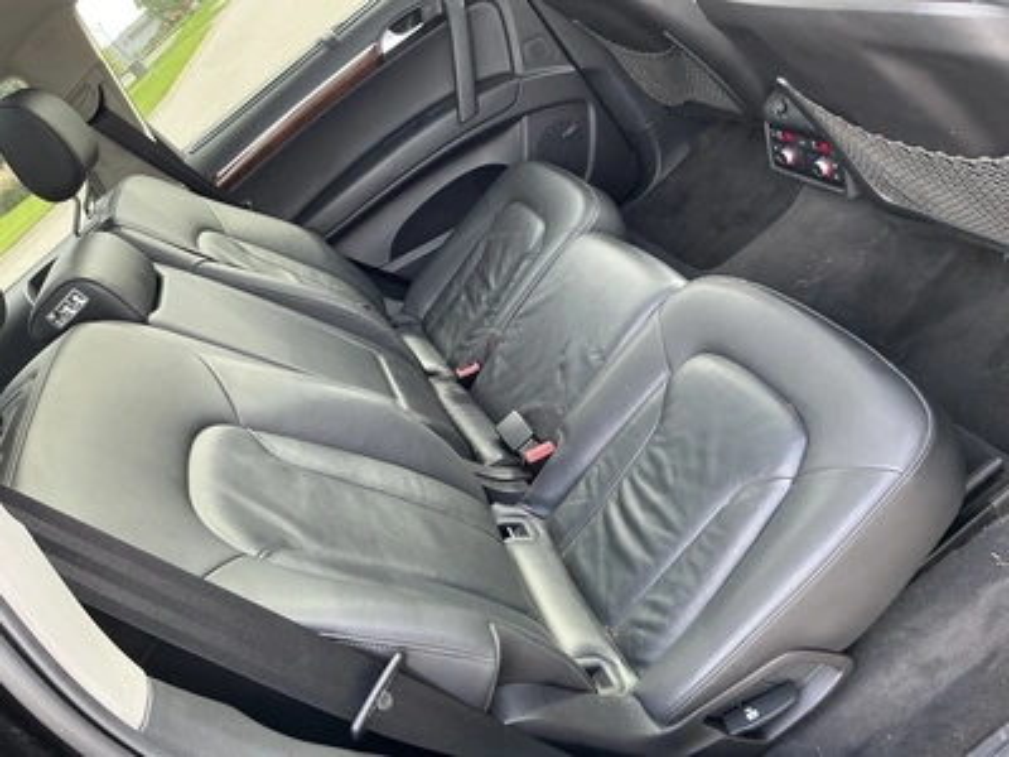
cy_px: 378
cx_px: 504
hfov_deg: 63.4
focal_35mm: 28
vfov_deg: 49.7
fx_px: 816
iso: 64
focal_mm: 3
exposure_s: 1/80
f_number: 1.8
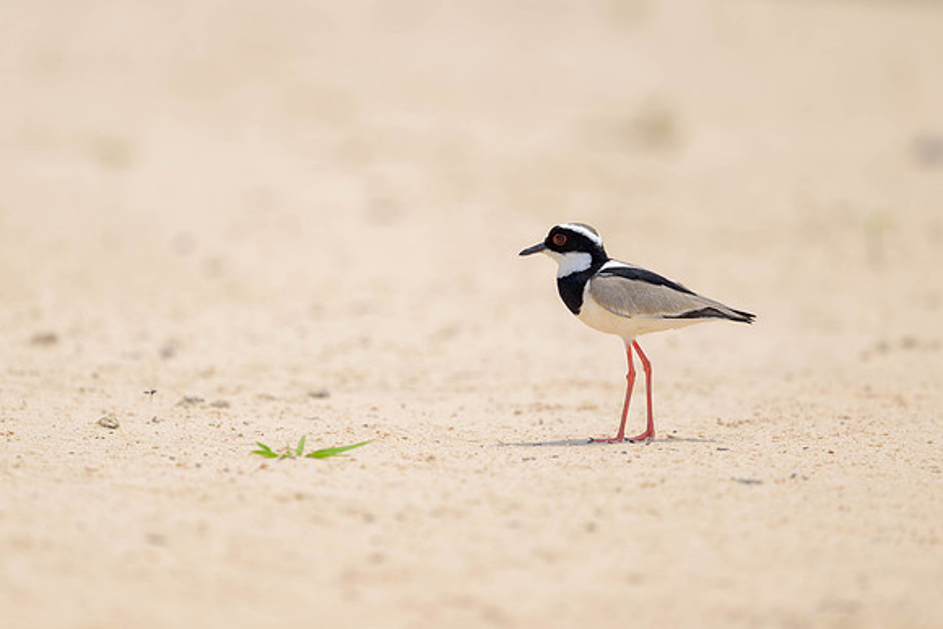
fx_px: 17983
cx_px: 457
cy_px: 280
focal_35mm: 686
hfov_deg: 3.0
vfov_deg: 2.0
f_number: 2.8
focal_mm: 400
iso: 64
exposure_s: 1/1250
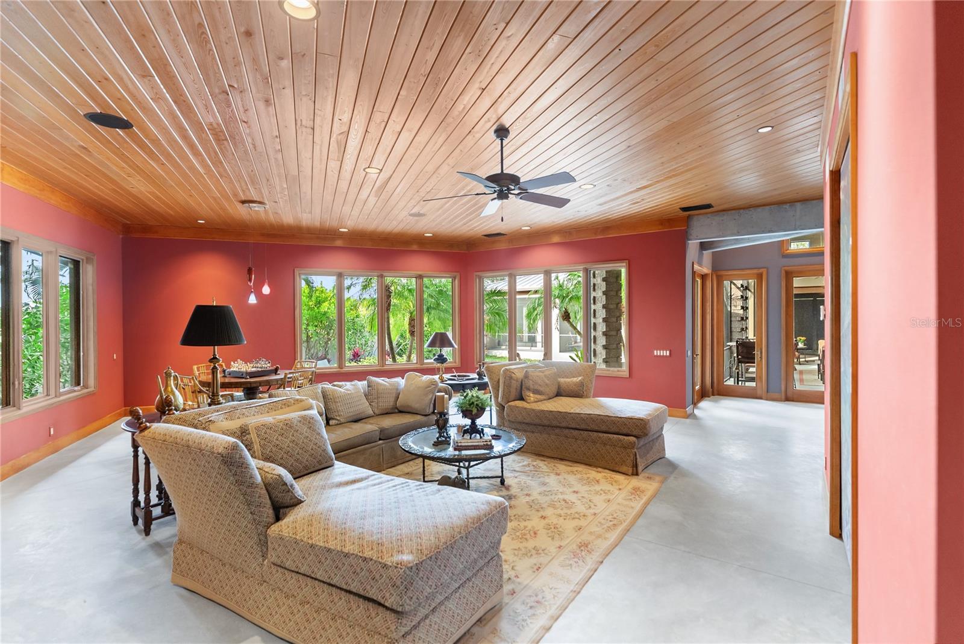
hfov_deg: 96.7
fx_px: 429
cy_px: 322
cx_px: 482
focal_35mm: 16
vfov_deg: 73.8
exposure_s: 1/125
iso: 1600
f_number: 2.8
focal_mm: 16
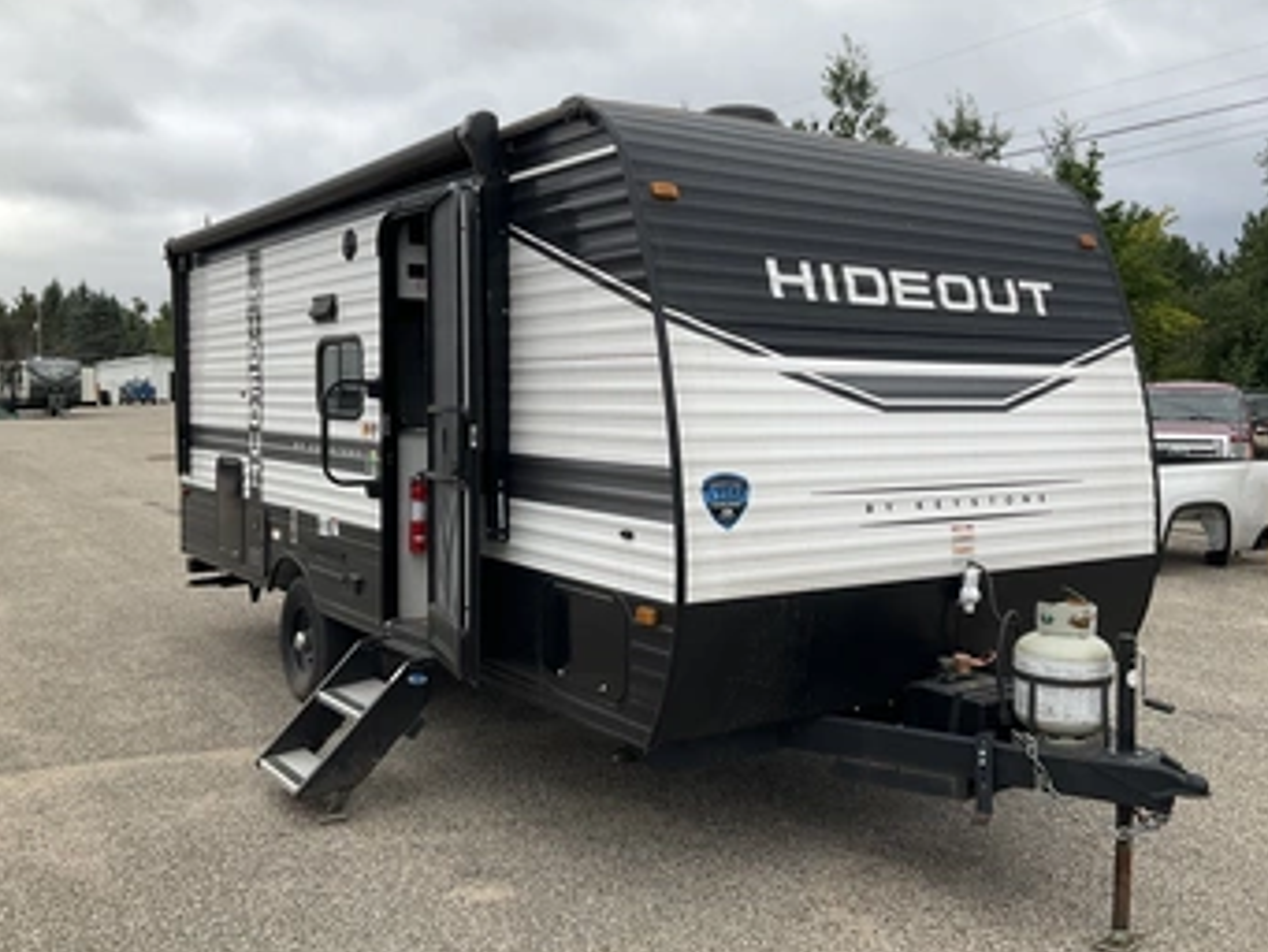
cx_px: 680
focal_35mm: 34
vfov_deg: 41.8
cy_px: 457
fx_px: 1246
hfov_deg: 53.9
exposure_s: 1/353
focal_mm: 3
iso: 25
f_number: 1.8
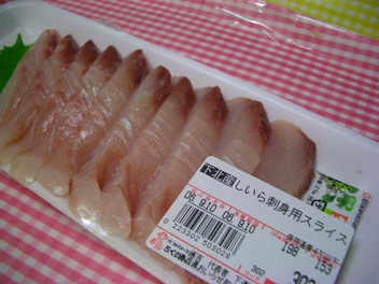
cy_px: 142
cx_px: 190
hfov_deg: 52.6
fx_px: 383
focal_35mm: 35
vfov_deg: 40.7
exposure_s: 1/100
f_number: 2.6
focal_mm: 5.8
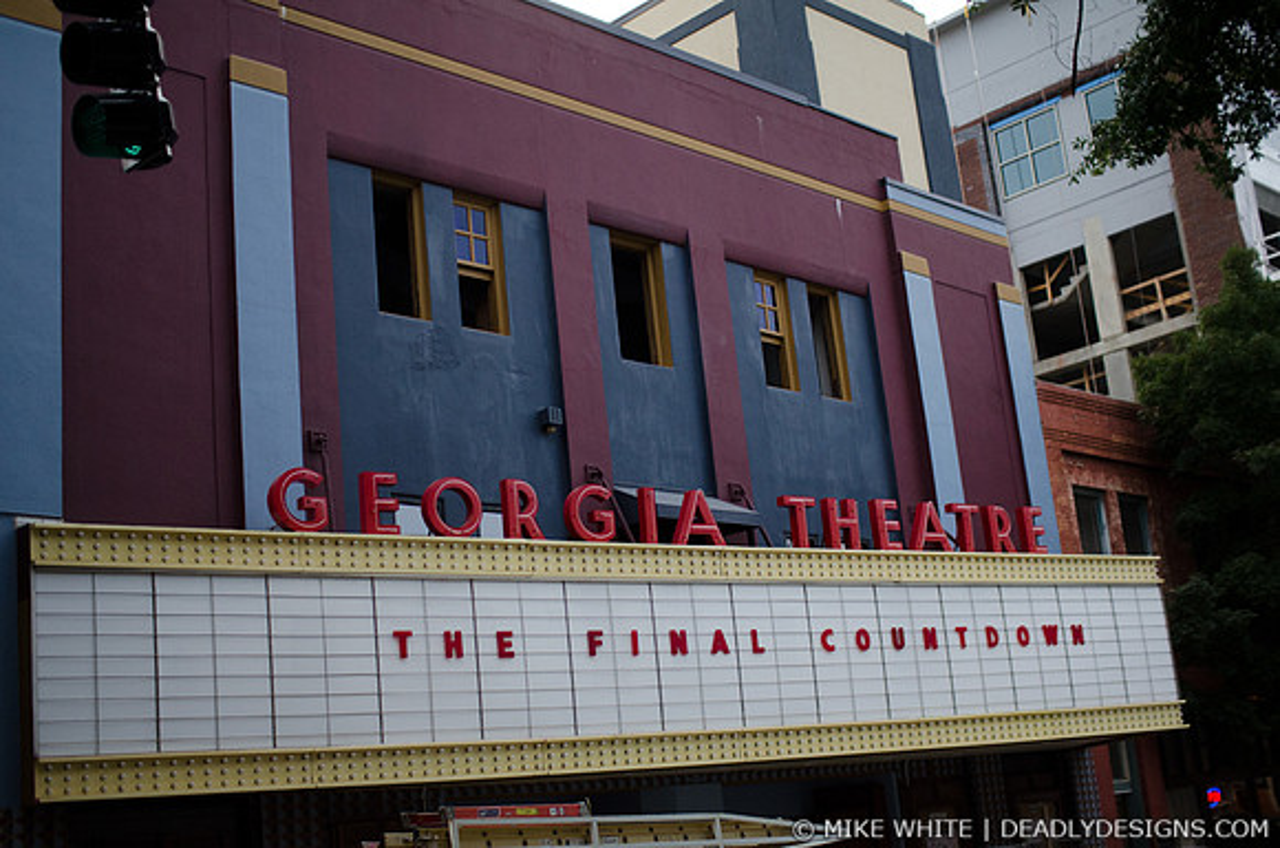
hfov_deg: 43.7
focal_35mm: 45
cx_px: 640
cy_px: 424
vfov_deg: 29.7
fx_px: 1596
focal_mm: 30
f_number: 2
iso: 1000
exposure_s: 1/8000
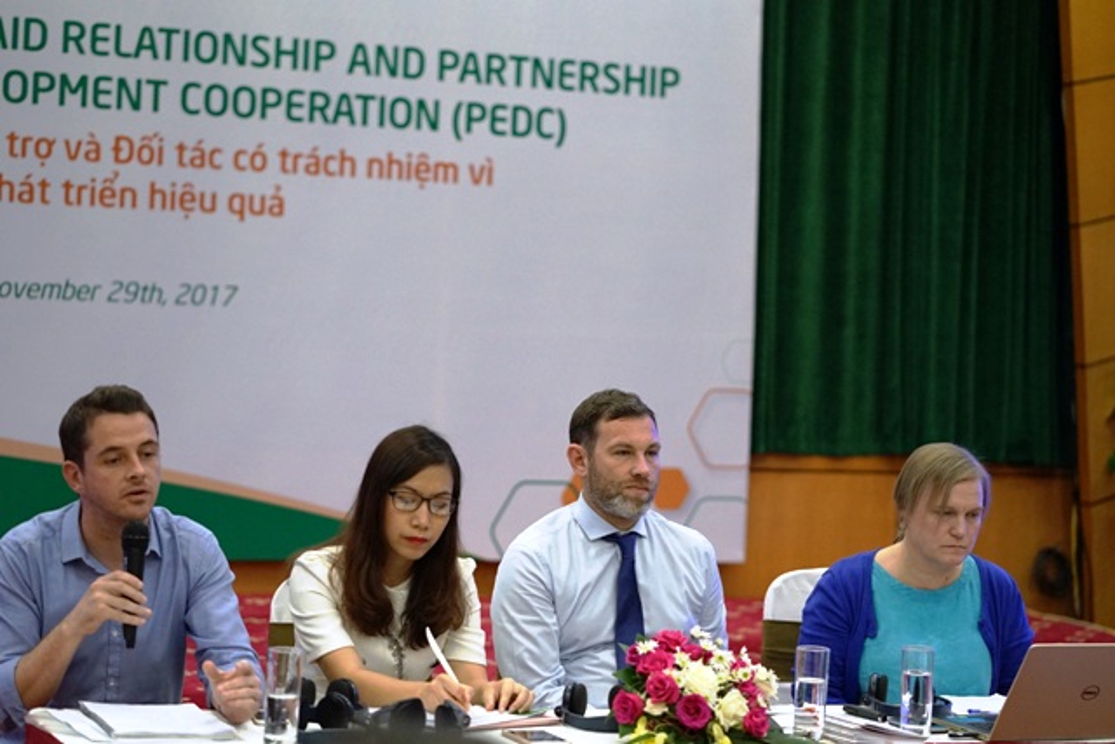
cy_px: 372
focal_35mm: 85
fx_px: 2633
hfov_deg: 23.9
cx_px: 558
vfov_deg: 16.1
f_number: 2.5
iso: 3200
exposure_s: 1/250
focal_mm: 85
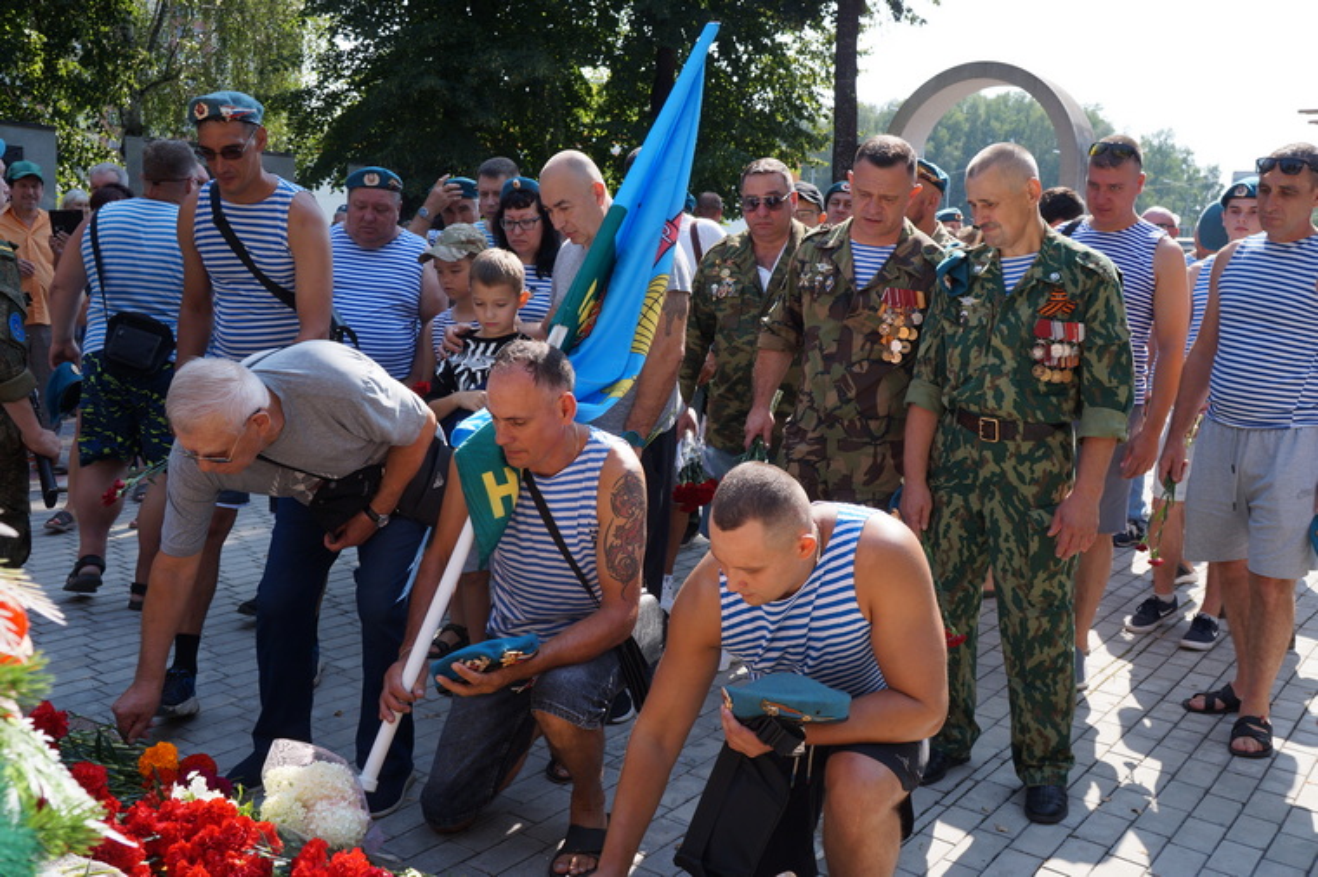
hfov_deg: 57.2
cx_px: 659
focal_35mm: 33
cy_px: 438
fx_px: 1208
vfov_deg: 39.9
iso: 125
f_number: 5.6
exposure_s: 1/250
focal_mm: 22
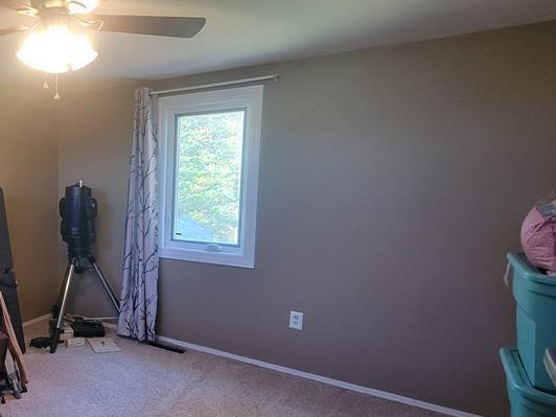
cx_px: 50
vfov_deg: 54.8
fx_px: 402
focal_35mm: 25
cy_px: 229
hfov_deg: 58.7
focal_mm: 2.2
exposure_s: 1/30
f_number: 2.2
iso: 320
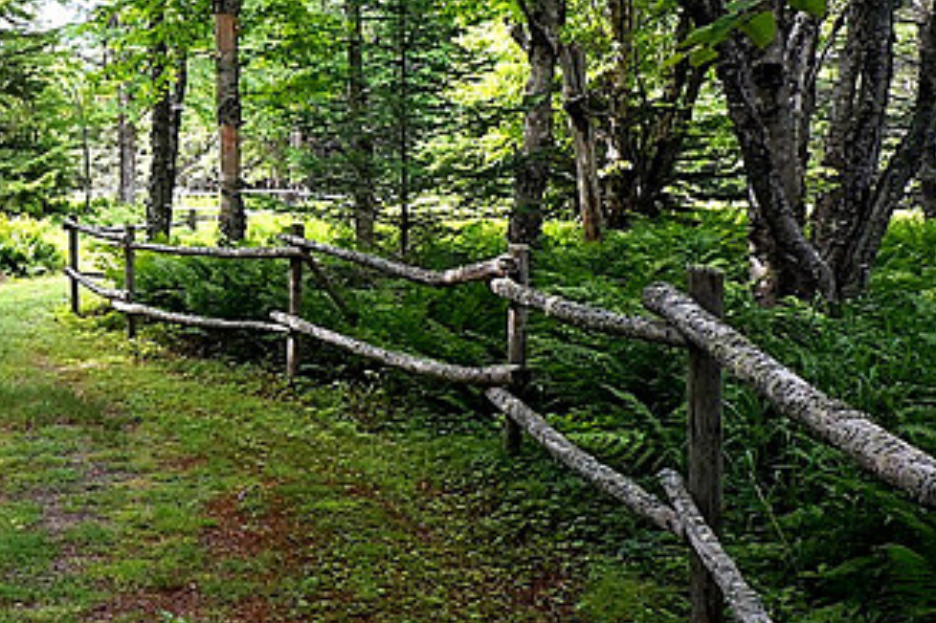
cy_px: 284
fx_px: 1533
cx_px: 0
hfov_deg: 31.4
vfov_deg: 23.0
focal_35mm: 59
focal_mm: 16
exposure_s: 1/250
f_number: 6.3
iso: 800
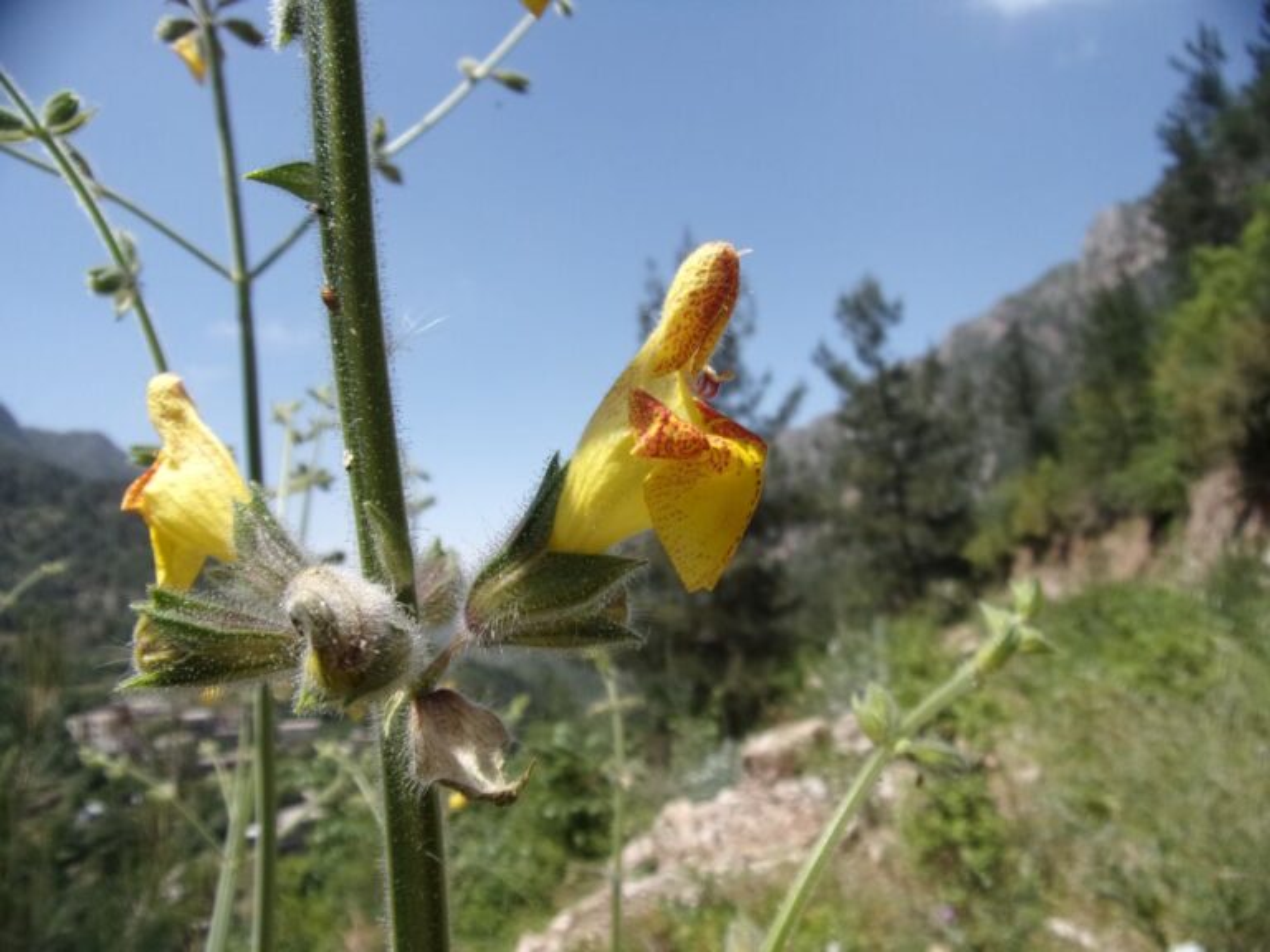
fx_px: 881
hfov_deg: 71.6
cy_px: 476
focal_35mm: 24
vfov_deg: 56.8
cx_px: 635
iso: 80
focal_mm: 4.3
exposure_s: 1/105
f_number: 10.8
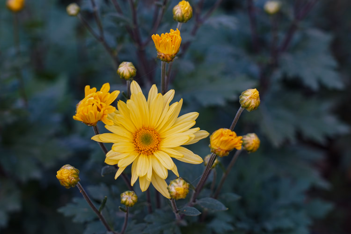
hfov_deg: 21.5
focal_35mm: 95
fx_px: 926
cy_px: 117
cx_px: 176
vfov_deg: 14.4
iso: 800
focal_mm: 95
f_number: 9
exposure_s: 1/125
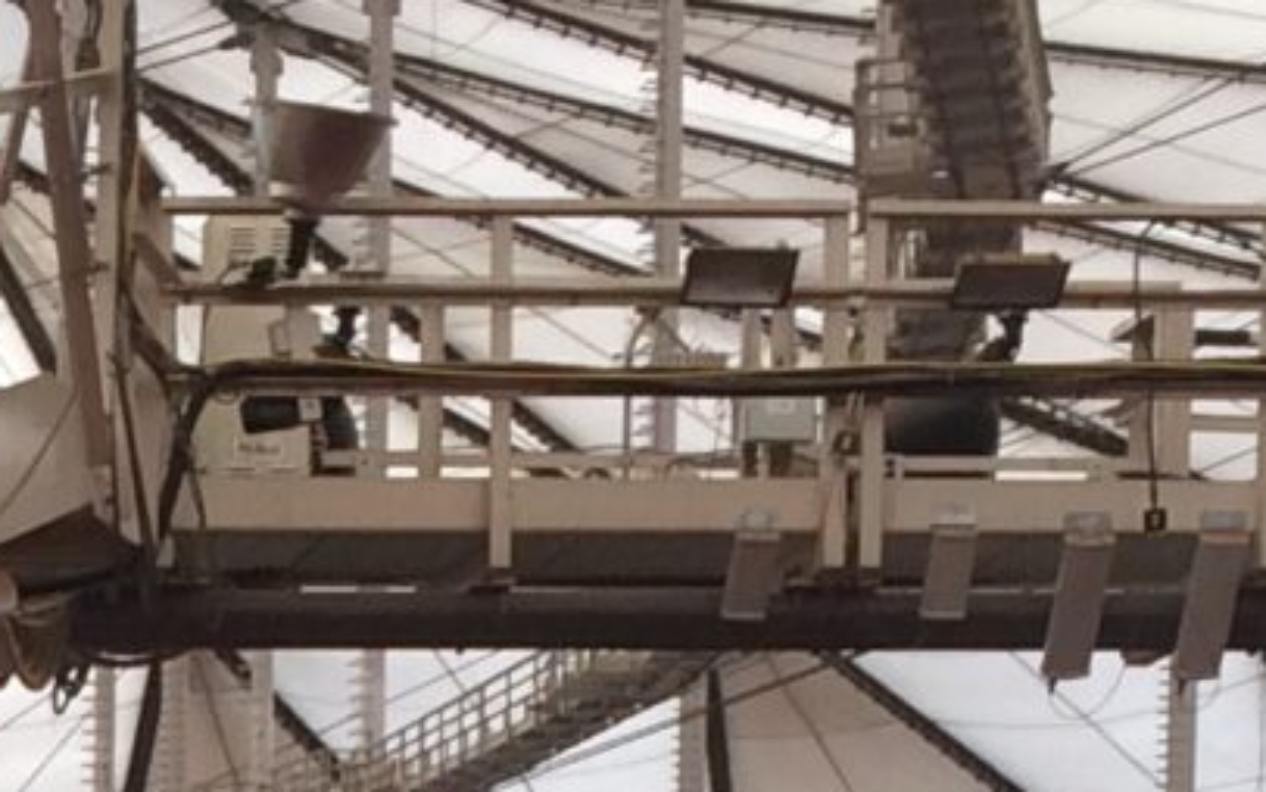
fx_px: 6695
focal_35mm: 194
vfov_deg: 6.0
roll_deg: +1.0
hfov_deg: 10.5
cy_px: 2735
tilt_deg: -9.5
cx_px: -443
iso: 50
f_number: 2.2
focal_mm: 4.15
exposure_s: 1/60
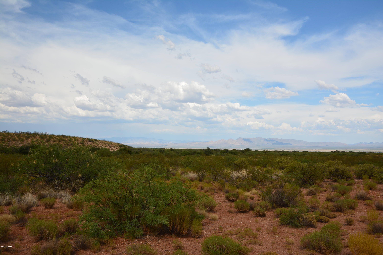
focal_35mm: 30
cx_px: 192
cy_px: 128
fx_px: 319
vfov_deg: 43.6
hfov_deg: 61.9
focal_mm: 20
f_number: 11
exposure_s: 1/125
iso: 200
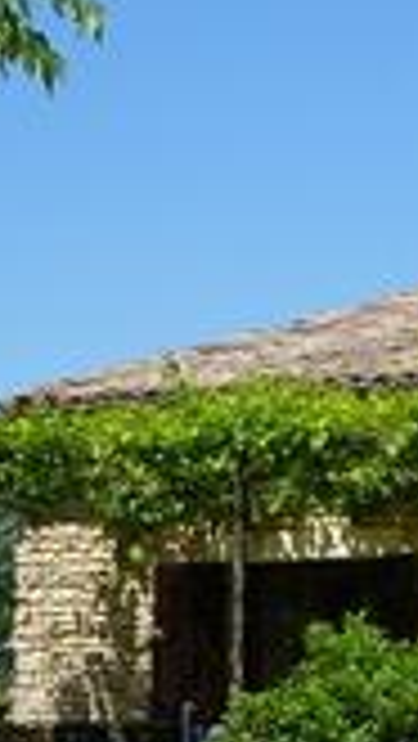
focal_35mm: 145
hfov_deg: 8.0
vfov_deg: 14.6
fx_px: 2853
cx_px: 818
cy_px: 686
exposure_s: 1/640
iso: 80
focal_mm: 7.9
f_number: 3.8
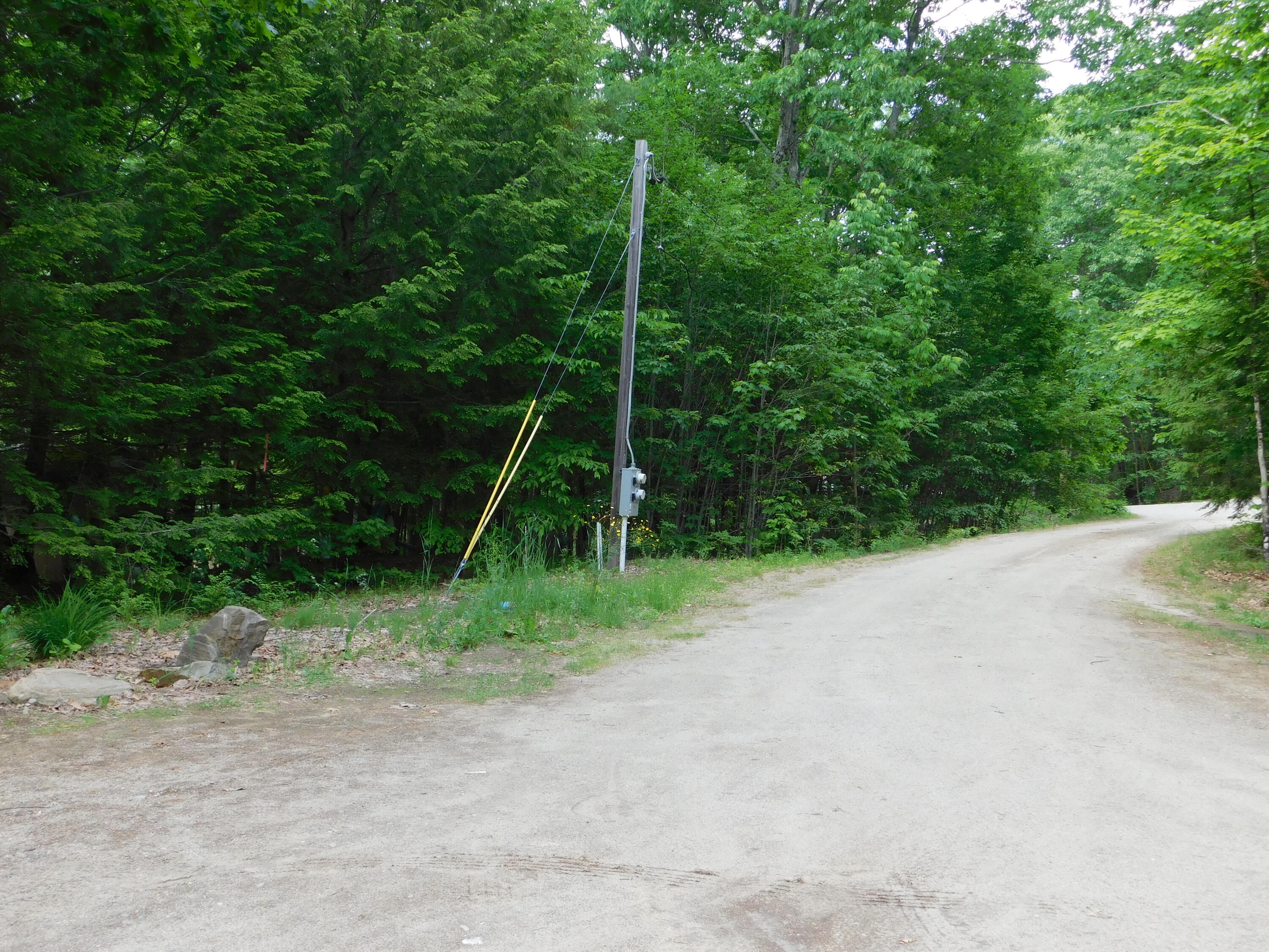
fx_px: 1466
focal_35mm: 40
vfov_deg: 36.0
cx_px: 634
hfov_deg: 46.8
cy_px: 476
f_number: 3.6
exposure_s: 1/125
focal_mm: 7.1
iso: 125
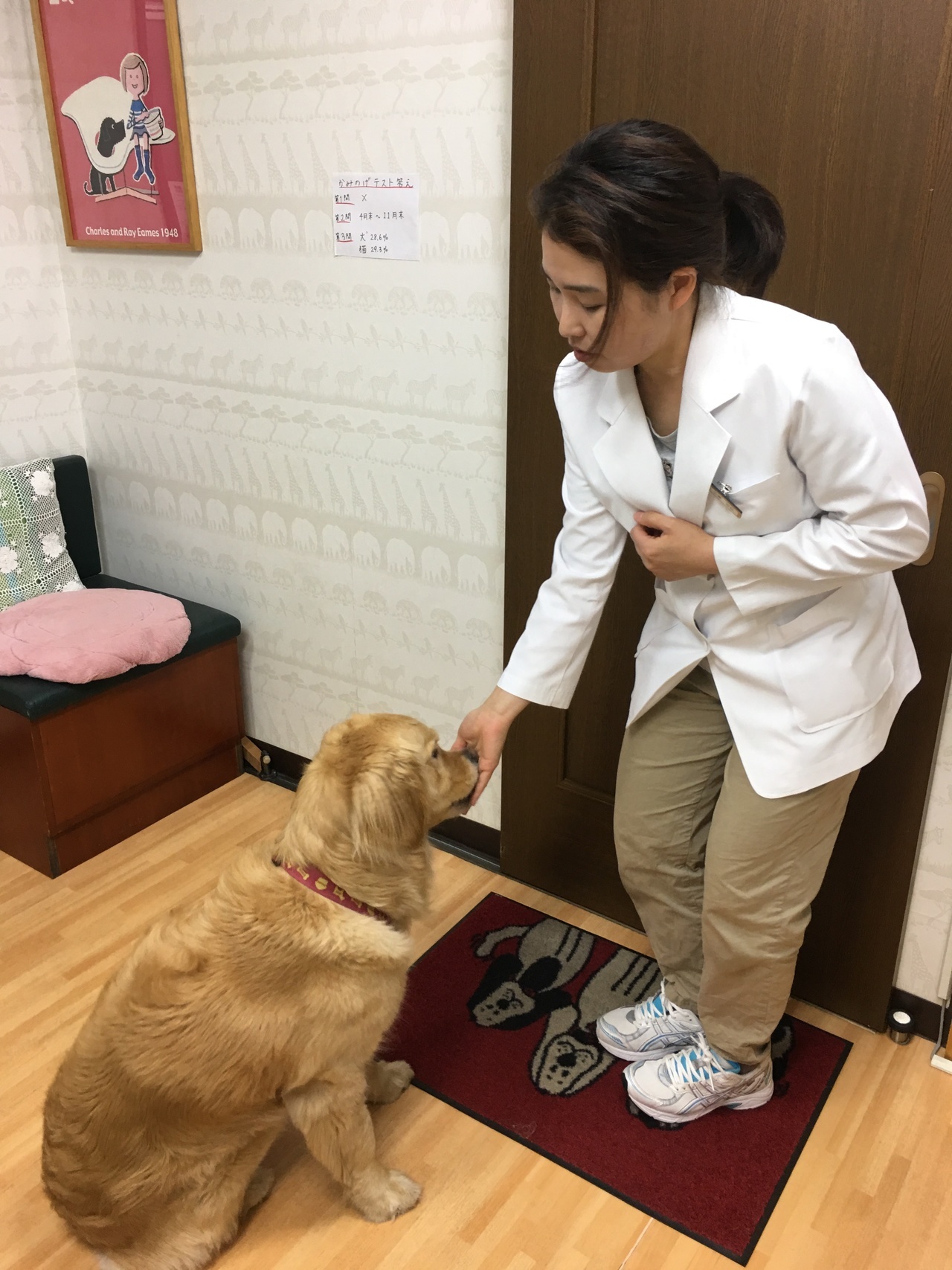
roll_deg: -1.5
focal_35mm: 29
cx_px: 476
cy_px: 635
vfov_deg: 61.7
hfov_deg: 48.2
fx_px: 1064
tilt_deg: -21.0
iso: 32
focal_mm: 4.15
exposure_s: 1/15
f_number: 2.2
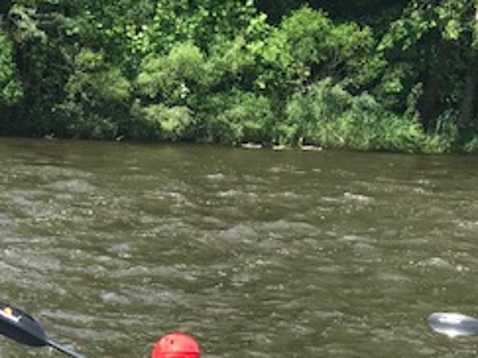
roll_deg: -3.3
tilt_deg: -8.5
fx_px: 2070
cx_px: 303
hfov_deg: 13.2
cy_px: 372
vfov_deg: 9.8
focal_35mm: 150
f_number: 2.8
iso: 20
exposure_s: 1/271
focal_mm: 6.6
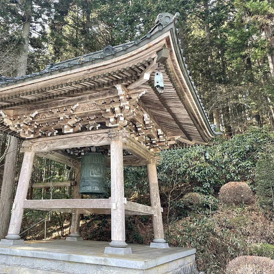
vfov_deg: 52.5
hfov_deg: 51.6
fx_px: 278
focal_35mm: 31
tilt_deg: +17.1
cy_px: 137
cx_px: 93
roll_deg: -2.3
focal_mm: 4.2
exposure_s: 1/121
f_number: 1.6
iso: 64
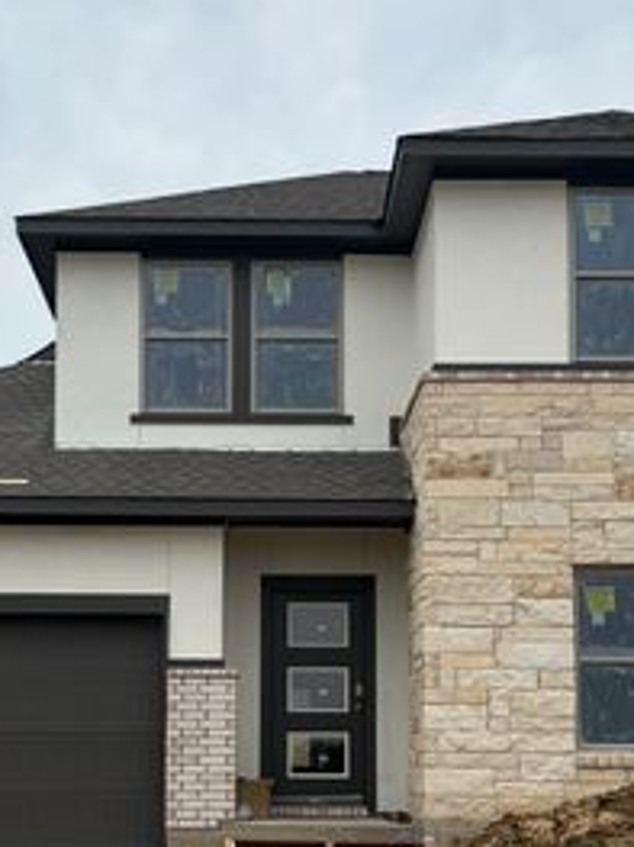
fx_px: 1613
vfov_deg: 29.1
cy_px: 610
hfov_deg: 22.2
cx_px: 261
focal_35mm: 66
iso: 50
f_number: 1.6
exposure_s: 1/2985
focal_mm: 5.96
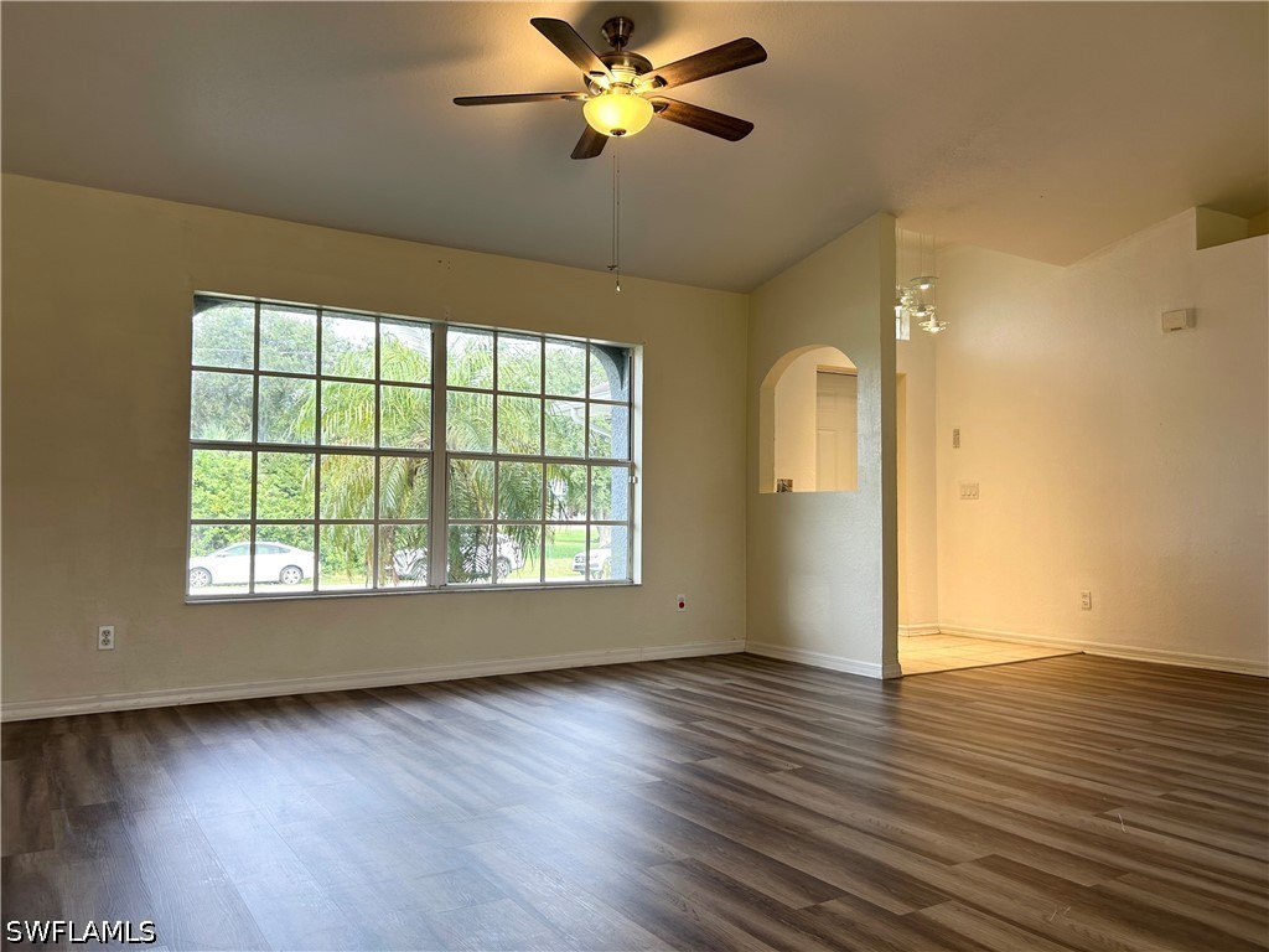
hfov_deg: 67.3
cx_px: 634
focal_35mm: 26
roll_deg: +0.4
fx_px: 953
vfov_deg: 53.1
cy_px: 476
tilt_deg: +2.1
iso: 64
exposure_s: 1/120
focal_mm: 5.7
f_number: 1.5
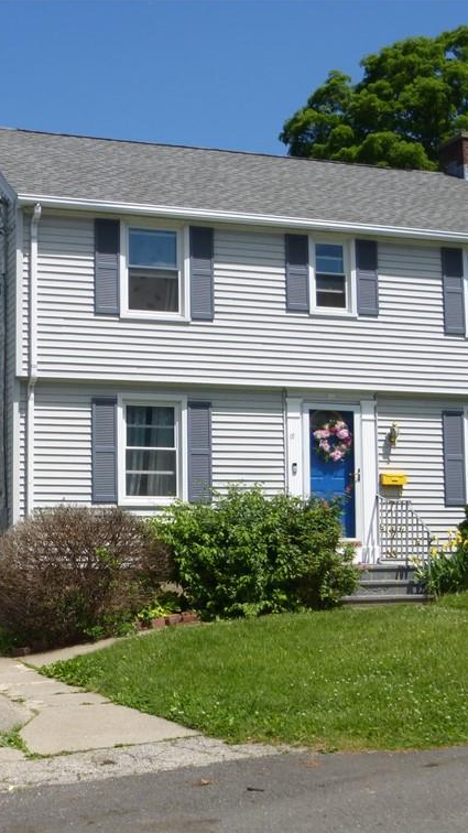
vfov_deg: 35.5
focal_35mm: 59
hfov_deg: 20.3
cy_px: 420
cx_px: 149
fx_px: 1302
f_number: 3.9
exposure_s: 1/1300
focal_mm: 6.9
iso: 100
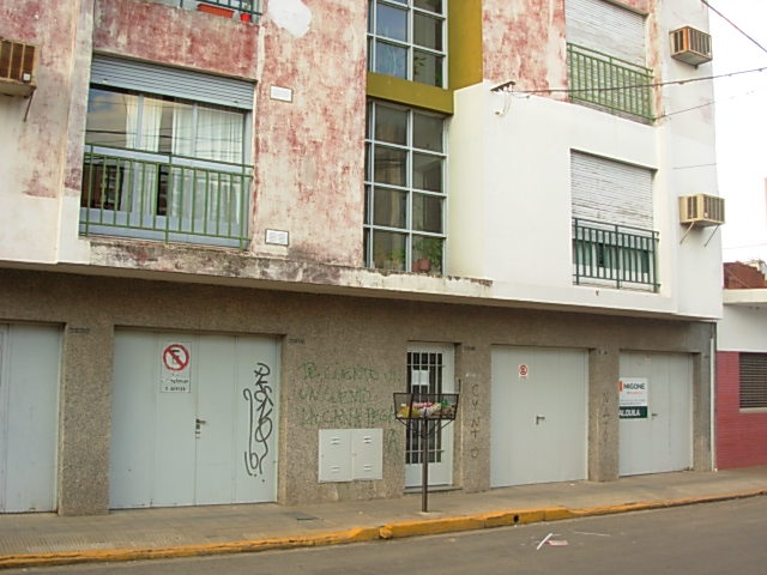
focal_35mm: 38
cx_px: 384
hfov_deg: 49.0
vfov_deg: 37.7
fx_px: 842
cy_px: 288
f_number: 2.9
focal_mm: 6.3
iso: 50
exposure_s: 1/87.9
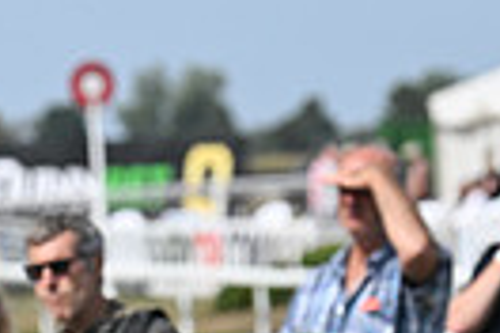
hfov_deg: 3.1
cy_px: 505
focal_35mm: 657
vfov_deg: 2.1
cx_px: -352
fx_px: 9124
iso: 400
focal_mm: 150
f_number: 5.6
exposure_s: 1/2500
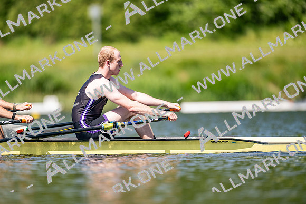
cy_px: 102
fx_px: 5101
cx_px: 153
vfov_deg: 2.3
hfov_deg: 3.4
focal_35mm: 600
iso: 280
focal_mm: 600
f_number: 4
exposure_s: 1/2500
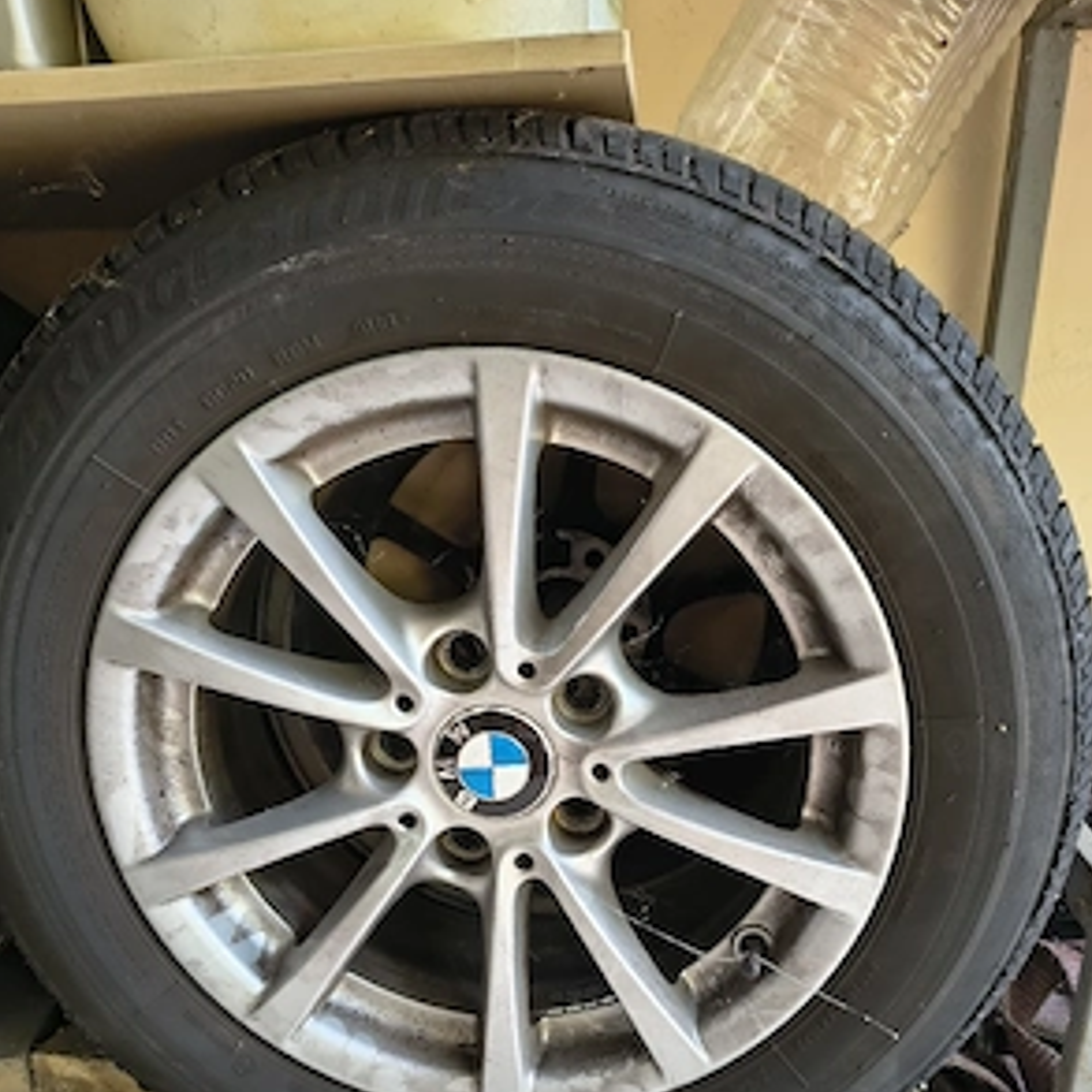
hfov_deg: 55.6
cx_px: 552
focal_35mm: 29
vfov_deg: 54.6
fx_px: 1035
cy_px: 716
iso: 265
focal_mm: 5.56
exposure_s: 1/100
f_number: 1.8
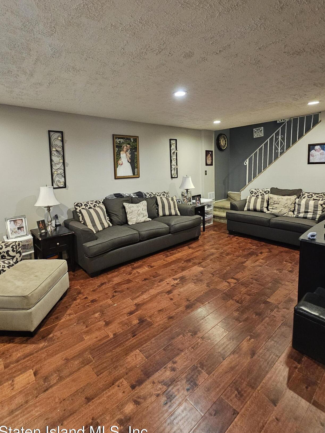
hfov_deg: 77.9
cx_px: 148
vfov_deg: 94.0
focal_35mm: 16
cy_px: 190
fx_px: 200
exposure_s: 1/30
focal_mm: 2.2
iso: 500
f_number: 2.2
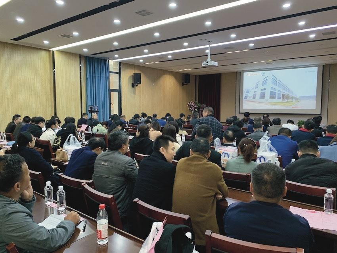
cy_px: 126
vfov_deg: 53.1
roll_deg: +0.8
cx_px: 168
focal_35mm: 26
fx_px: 253
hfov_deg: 67.3
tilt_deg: -5.3
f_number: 1.8
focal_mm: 4.25
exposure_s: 1/53
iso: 400
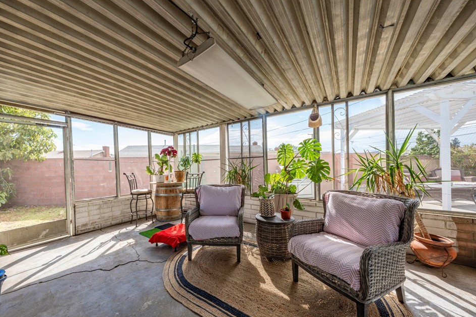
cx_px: 226
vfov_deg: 85.3
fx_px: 172
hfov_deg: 108.2
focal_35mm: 13
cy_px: 167
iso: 125
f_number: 9
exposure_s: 1/50
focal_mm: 12
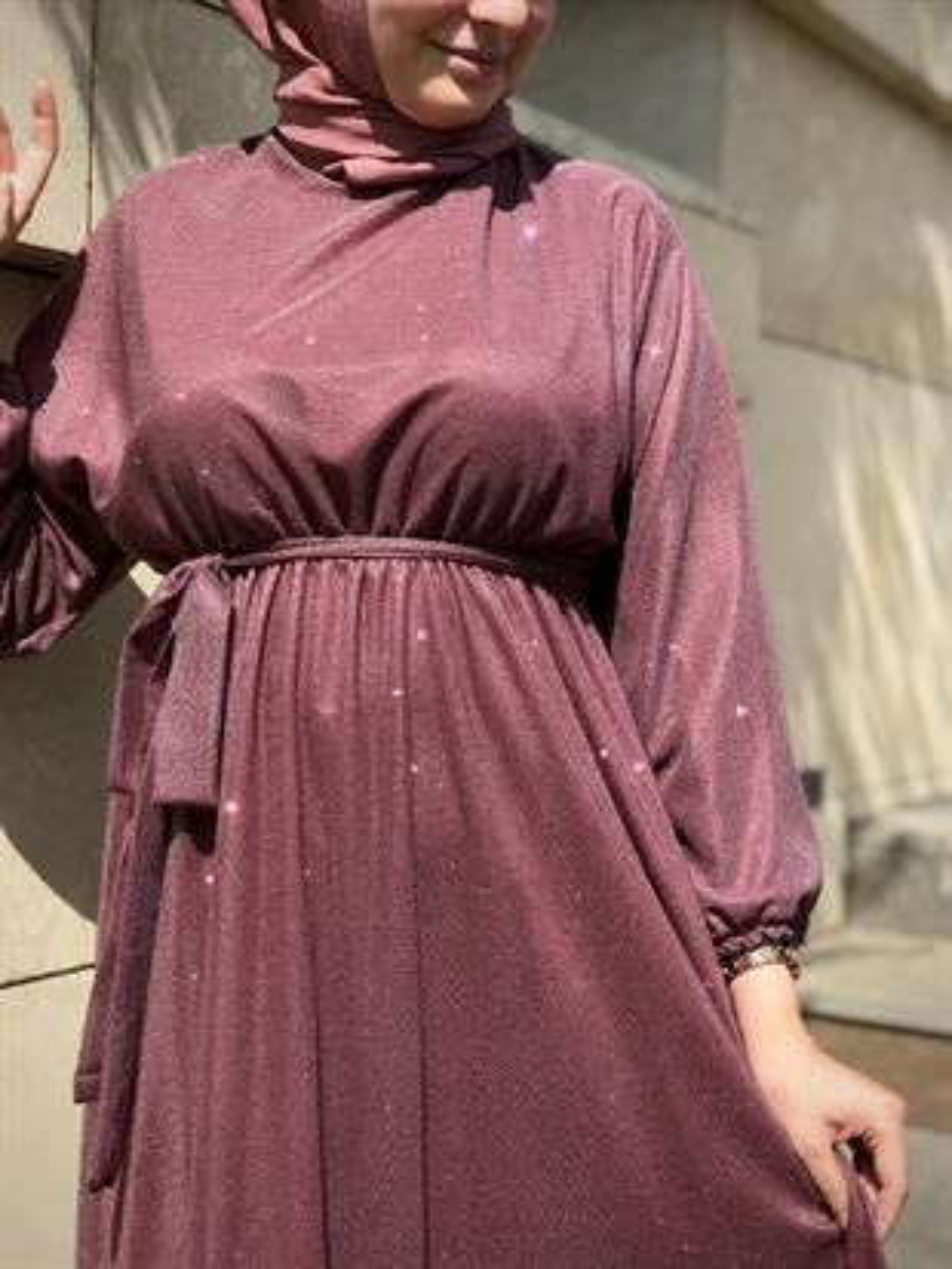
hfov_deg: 25.7
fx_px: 2089
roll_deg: -3.2
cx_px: 476
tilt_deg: -1.5
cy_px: 634
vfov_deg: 33.8
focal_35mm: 57
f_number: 2.8
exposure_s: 1/772
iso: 20
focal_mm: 6.6
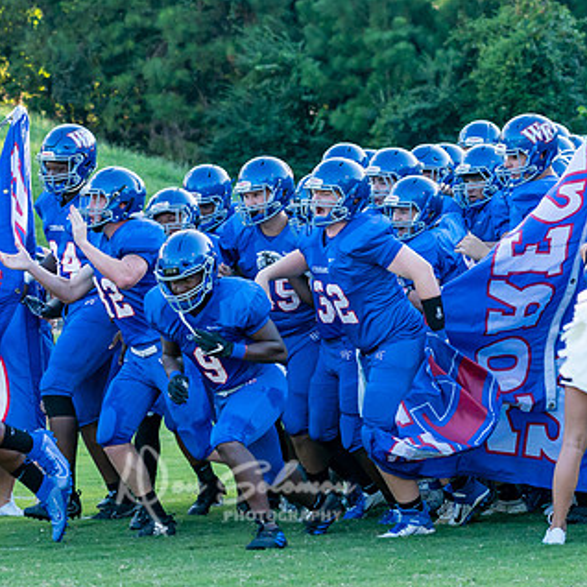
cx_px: 277
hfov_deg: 7.8
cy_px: 255
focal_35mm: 225
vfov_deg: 7.8
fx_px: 4317
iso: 1000
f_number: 5.6
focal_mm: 100
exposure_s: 1/640
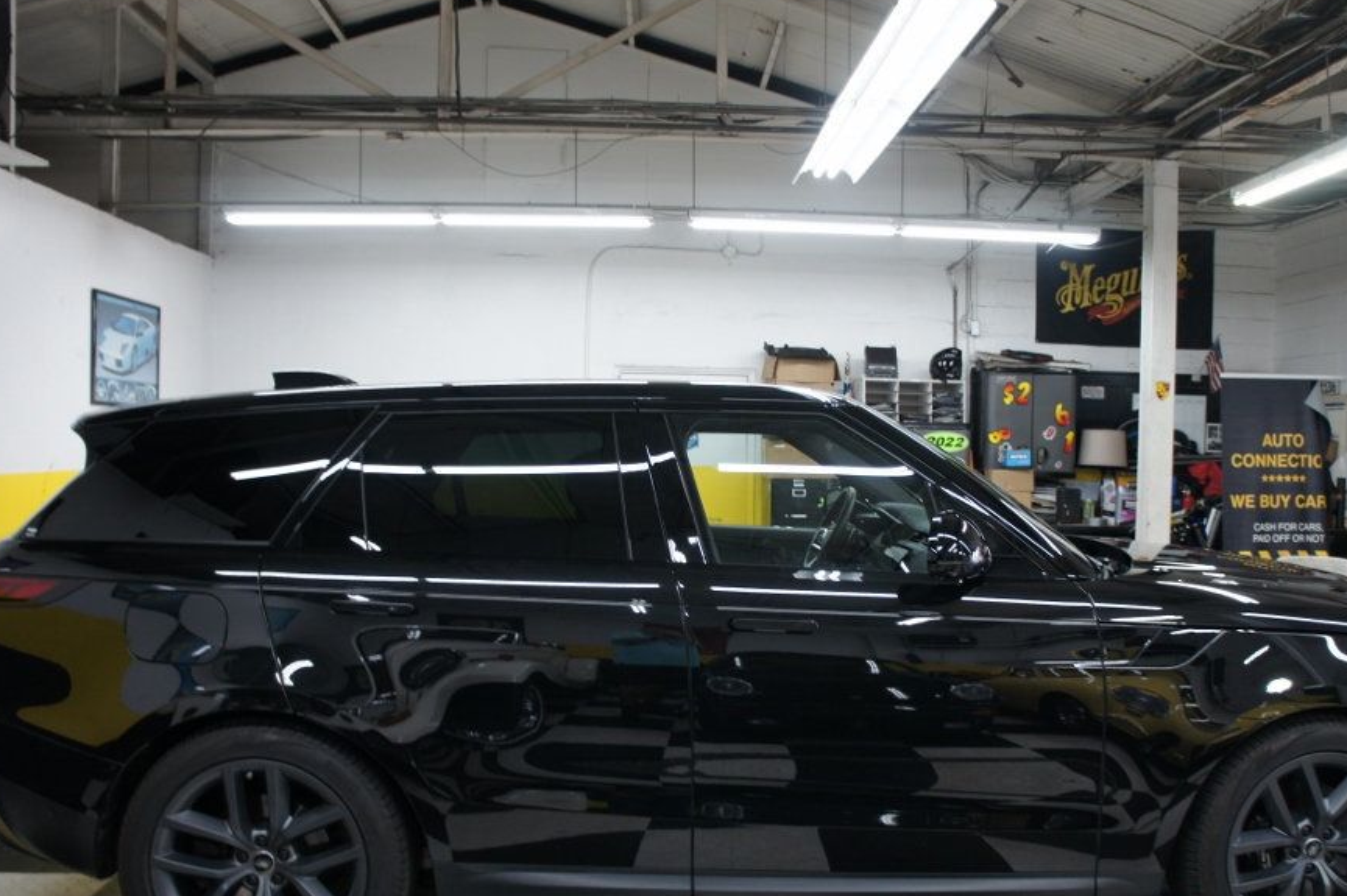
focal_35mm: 32
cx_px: 753
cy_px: 507
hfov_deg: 58.6
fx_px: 1197
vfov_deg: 41.0
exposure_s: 1/30
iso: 250
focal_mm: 18
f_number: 3.5
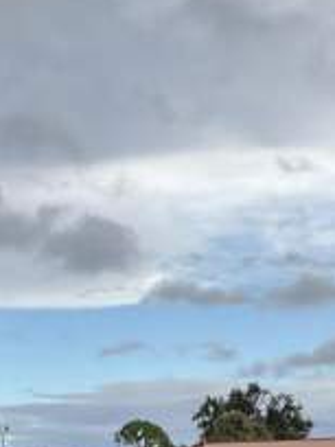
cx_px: 103
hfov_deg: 16.2
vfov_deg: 20.2
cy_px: 532
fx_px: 1174
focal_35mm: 91
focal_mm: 3
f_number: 1.8
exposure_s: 1/627
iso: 16
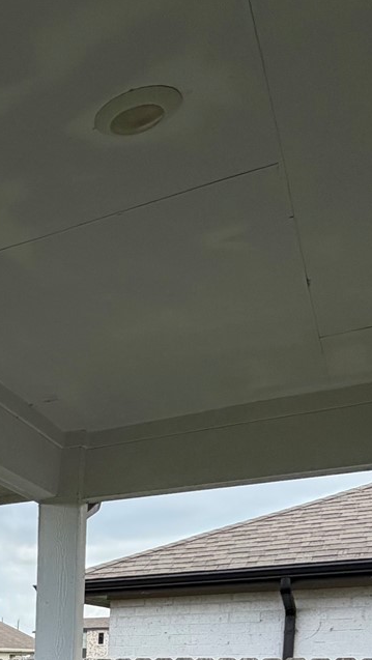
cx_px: -312
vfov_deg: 35.0
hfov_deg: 18.6
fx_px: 858
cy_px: 756
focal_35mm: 49
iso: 40
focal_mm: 2.22
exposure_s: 1/651
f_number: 2.2
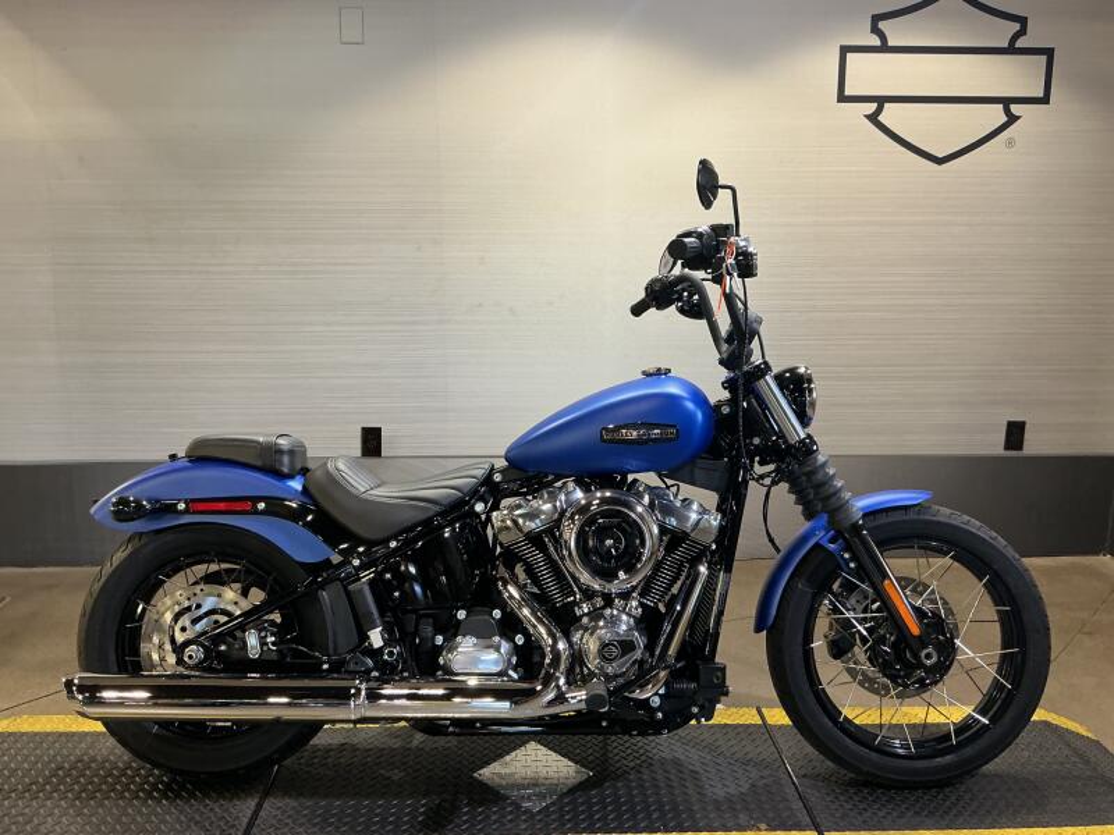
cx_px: 557
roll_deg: +0.0
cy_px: 418
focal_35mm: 29
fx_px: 933
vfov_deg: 48.2
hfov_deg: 61.7
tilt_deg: -10.4
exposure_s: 1/60
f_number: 1.8
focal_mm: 3
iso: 80
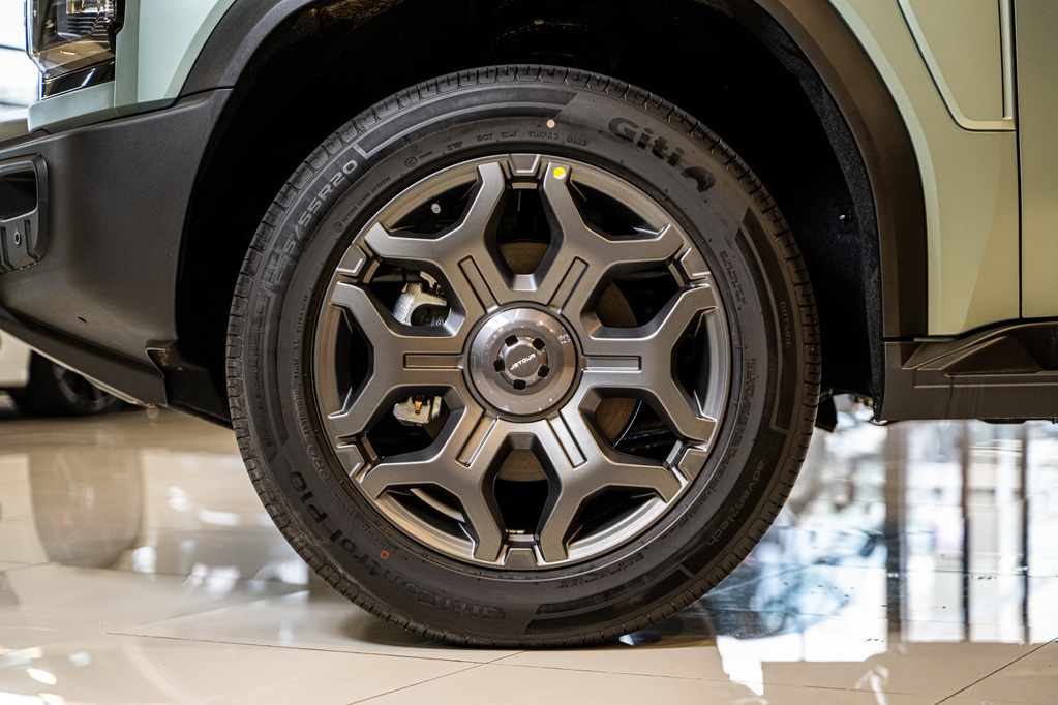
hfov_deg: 27.0
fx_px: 2204
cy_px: 352
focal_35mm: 75
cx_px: 529
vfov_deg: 18.2
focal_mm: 75
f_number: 2.8
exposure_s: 1/125
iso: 640
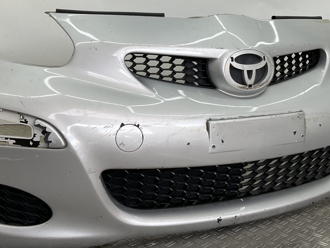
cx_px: 161
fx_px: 467
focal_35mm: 49
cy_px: 89
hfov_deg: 38.9
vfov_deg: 29.5
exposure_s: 1/181
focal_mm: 3
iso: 16
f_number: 1.8
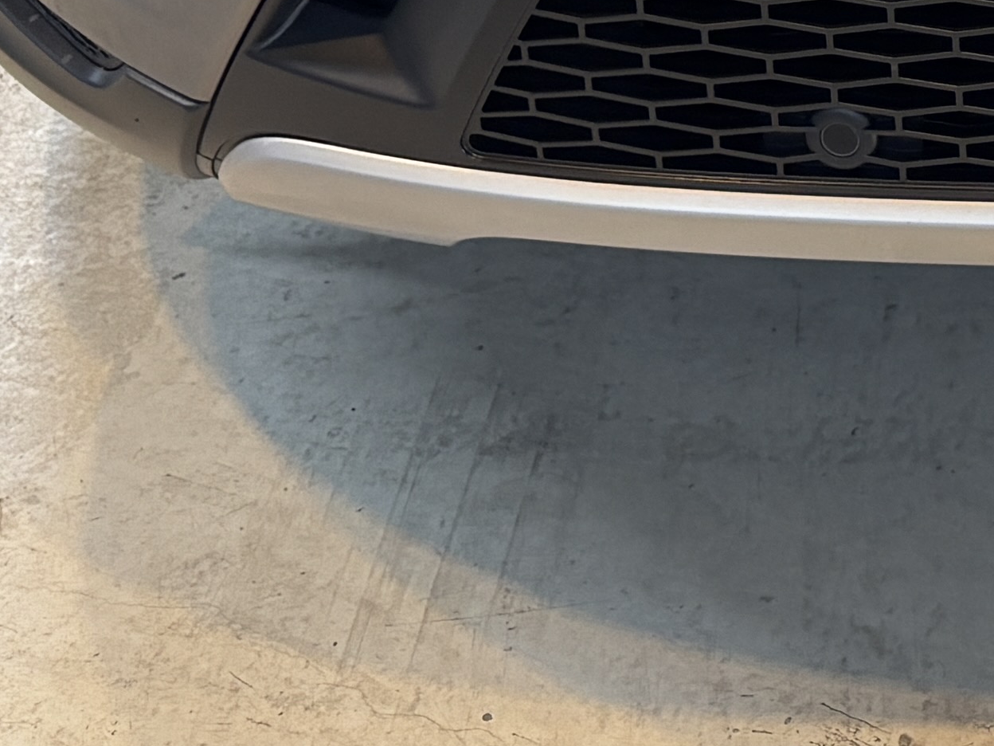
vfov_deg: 10.9
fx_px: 3417
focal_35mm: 119
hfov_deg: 15.4
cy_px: -905
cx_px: 1446
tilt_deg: -18.9
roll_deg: -1.1
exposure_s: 1/60
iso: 100
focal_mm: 5.96
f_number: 1.6
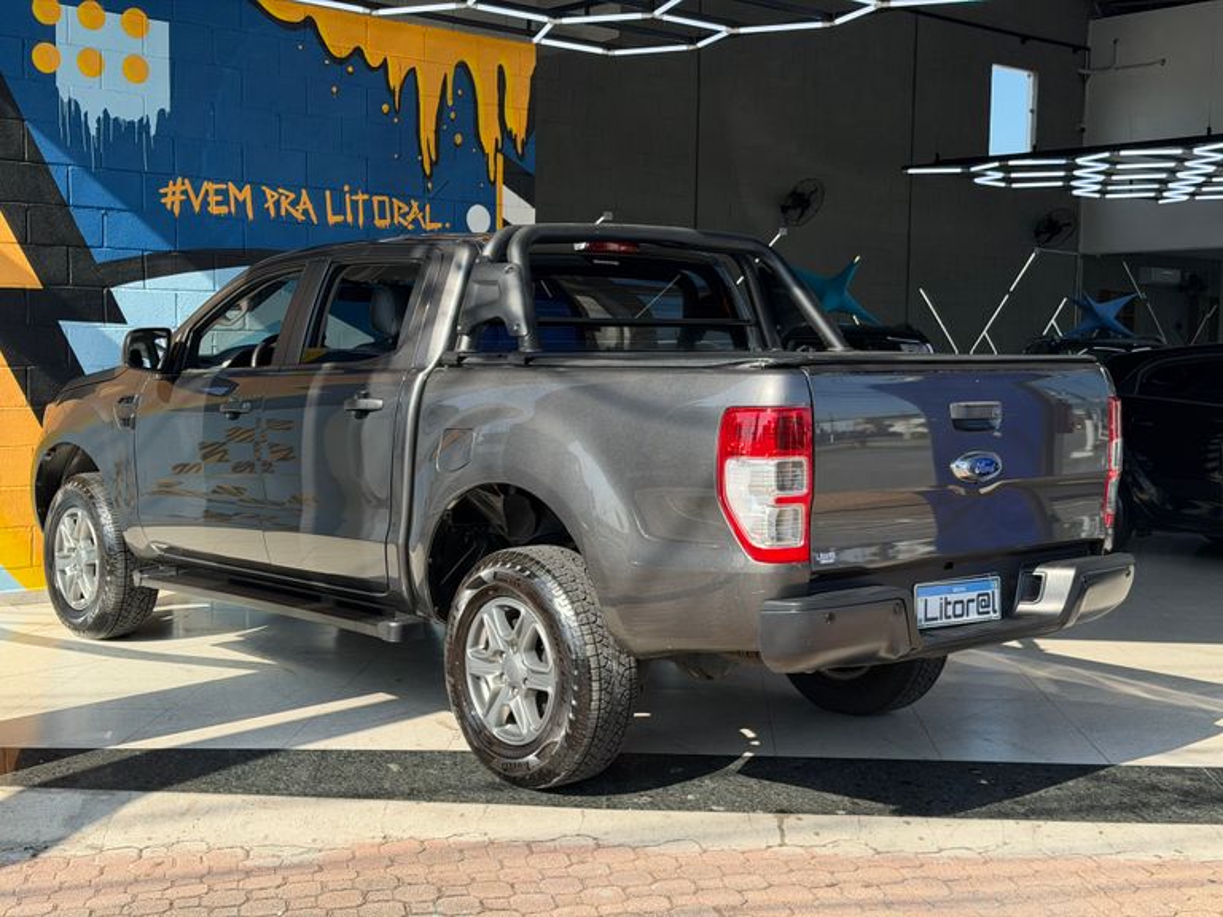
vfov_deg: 30.3
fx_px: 1696
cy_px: 458
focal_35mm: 48
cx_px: 612
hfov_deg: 39.7
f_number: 1.78
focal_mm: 6.76
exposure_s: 1/1715
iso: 80
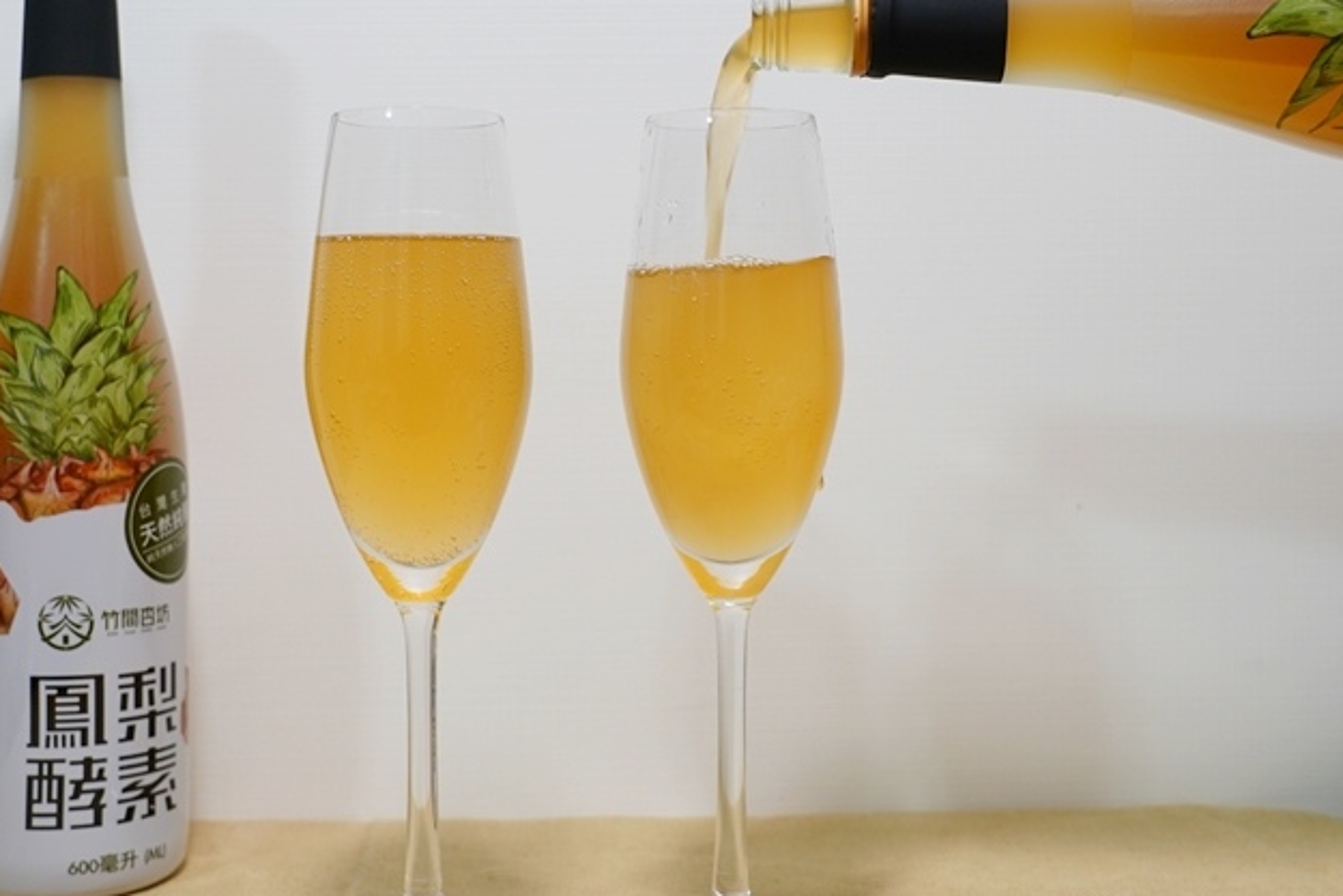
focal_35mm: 48
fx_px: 1791
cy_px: 414
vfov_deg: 28.1
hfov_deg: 41.1
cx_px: 642
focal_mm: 30
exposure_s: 1/30
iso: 400
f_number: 5
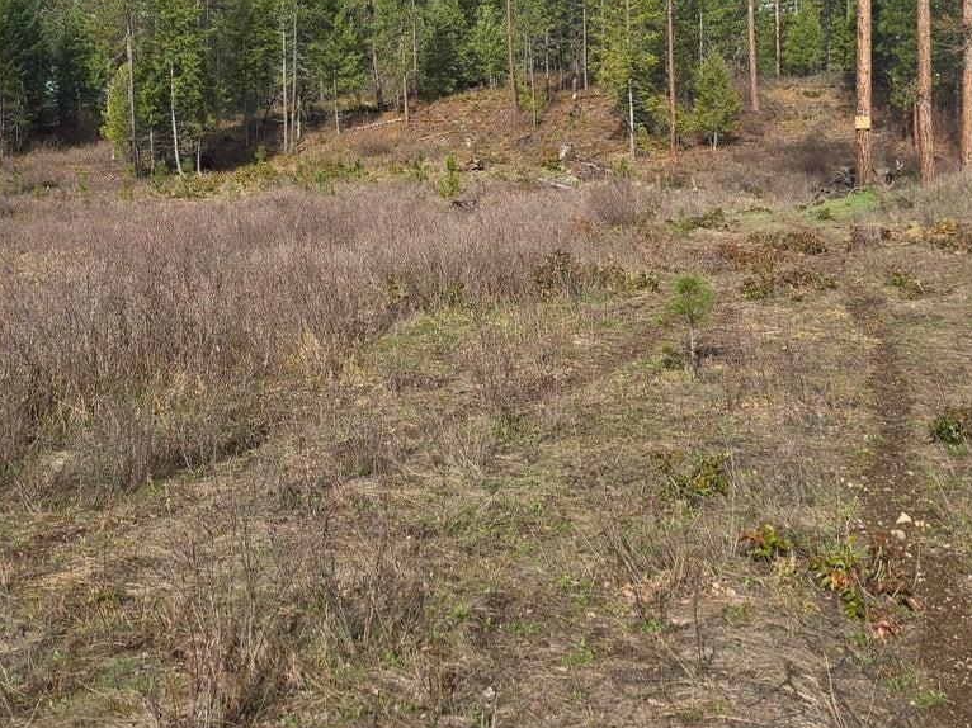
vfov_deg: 33.9
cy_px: 131
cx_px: 371
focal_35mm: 41
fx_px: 1151
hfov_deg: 45.4
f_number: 1.7
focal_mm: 6.3
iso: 12
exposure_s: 1/560
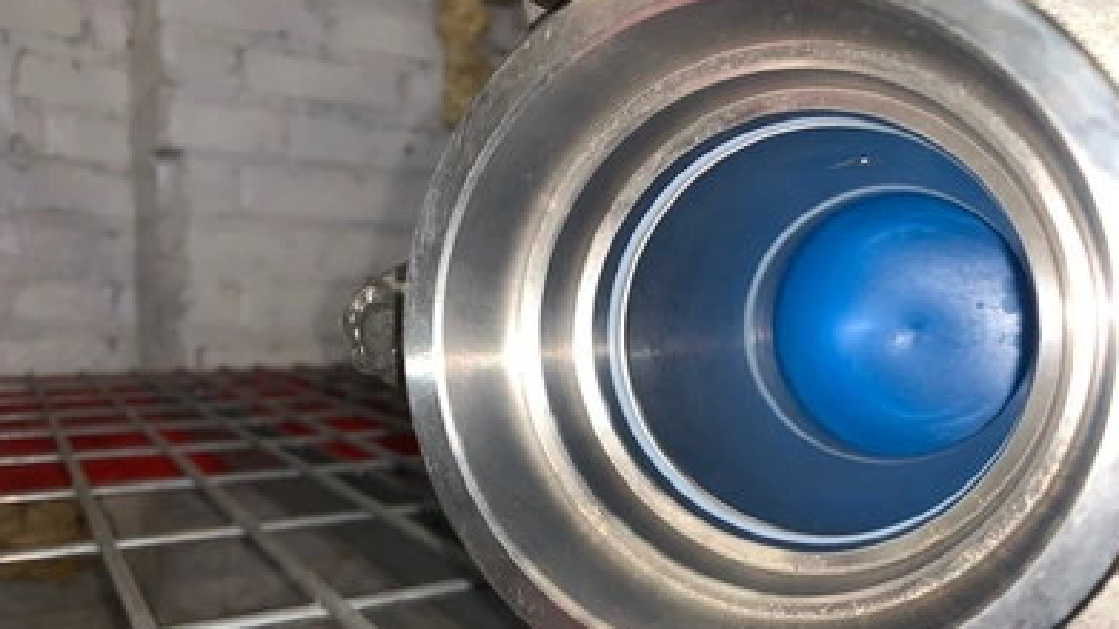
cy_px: 412
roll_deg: -0.9
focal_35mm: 29
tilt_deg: -6.0
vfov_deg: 39.8
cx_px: 561
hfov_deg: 66.1
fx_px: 861
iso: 25
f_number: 1.8
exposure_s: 1/17
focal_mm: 4.25
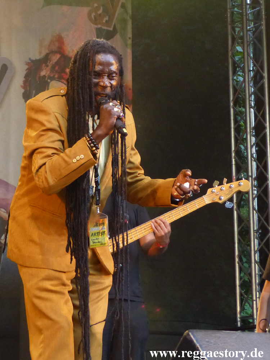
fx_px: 718
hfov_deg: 21.3
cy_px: 180
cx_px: 135
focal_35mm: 69
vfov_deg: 28.2
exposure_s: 1/60
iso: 400
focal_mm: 12.5
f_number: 2.8
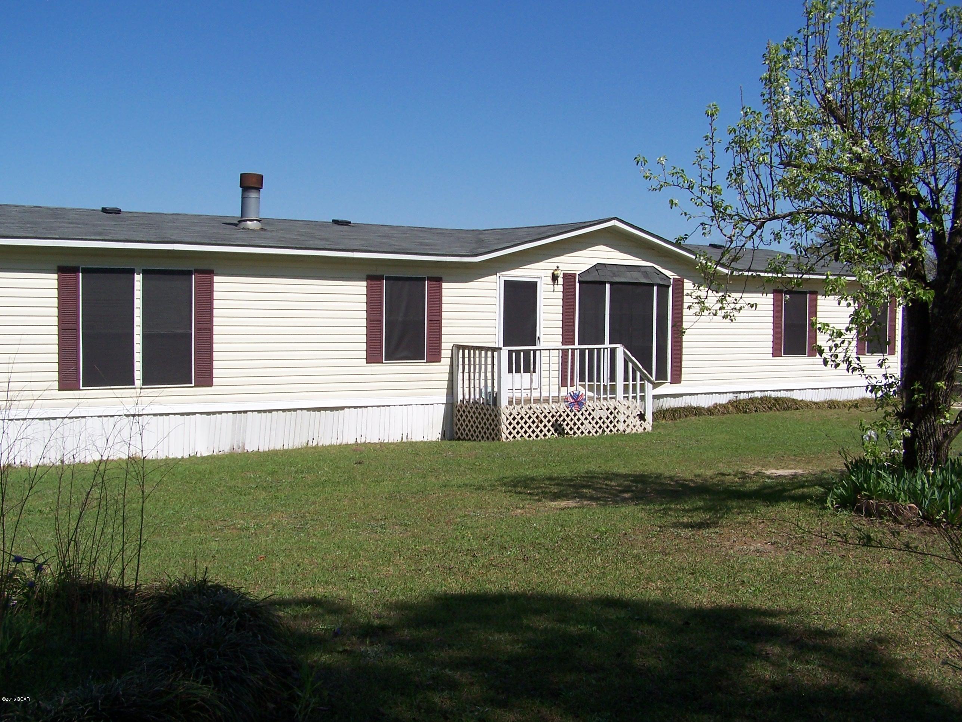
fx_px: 1056
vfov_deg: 37.7
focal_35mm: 38
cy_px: 361
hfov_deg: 49.0
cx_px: 481
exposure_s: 1/1000
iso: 80
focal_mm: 6.3
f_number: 4
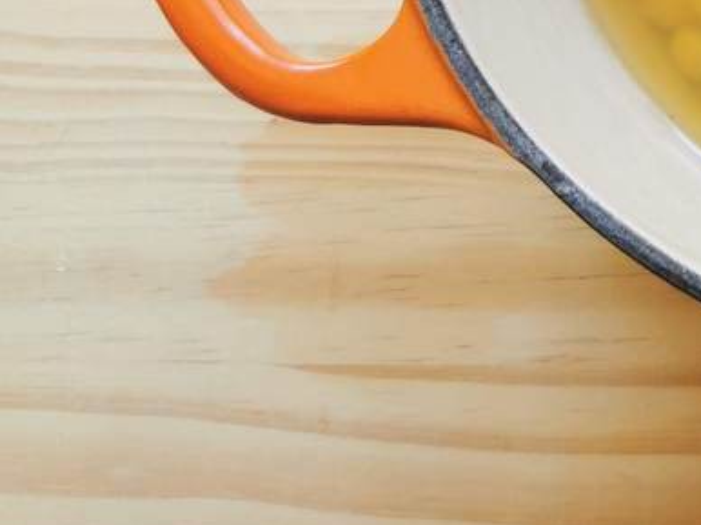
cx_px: 1088
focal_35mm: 84
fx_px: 1700
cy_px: -174
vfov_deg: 16.5
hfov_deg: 19.8
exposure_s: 1/161
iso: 50
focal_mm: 5.56
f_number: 1.6
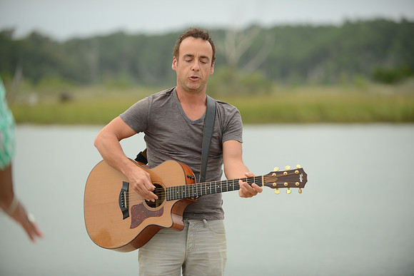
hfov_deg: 15.2
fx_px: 1553
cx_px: 207
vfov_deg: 10.2
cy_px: 138
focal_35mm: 135
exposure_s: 1/1250
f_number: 2.8
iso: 400
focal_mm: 135
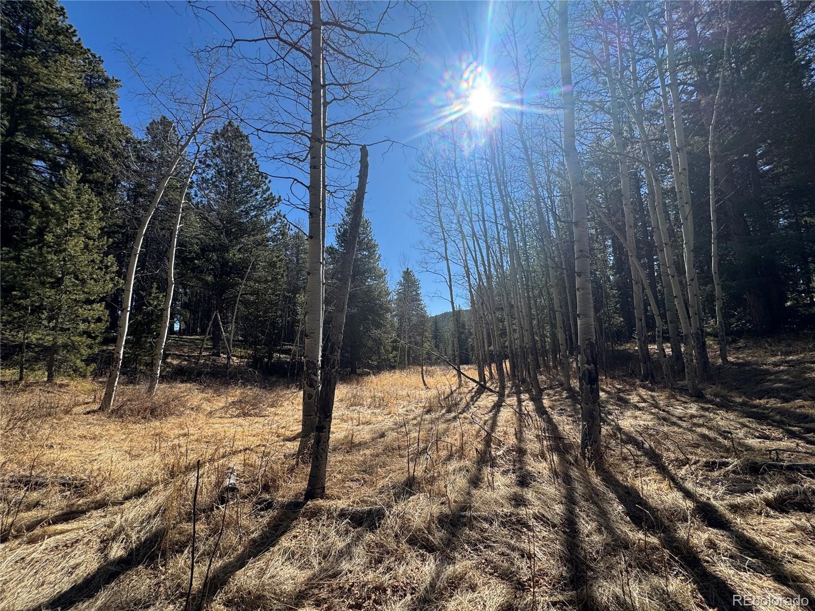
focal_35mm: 14
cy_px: 306
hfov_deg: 102.1
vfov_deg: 85.7
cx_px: 408
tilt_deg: +6.1
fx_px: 330
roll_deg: +2.5
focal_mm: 2.22
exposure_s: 1/1567
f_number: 2.2
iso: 50
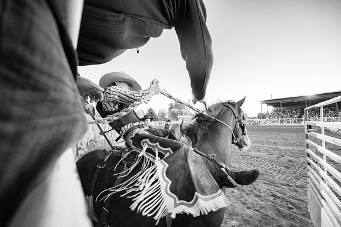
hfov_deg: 100.4
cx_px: 170
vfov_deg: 77.4
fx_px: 142
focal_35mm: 15
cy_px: 114
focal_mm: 15
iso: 5000
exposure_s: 1/500
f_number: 4
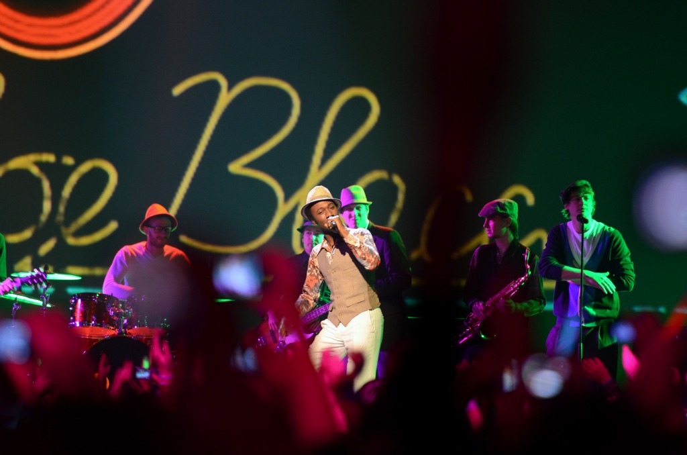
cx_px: 344
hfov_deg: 6.9
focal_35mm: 300
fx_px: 5713
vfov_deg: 4.6
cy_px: 228
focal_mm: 200
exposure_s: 1/80
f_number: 2.8
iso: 1000
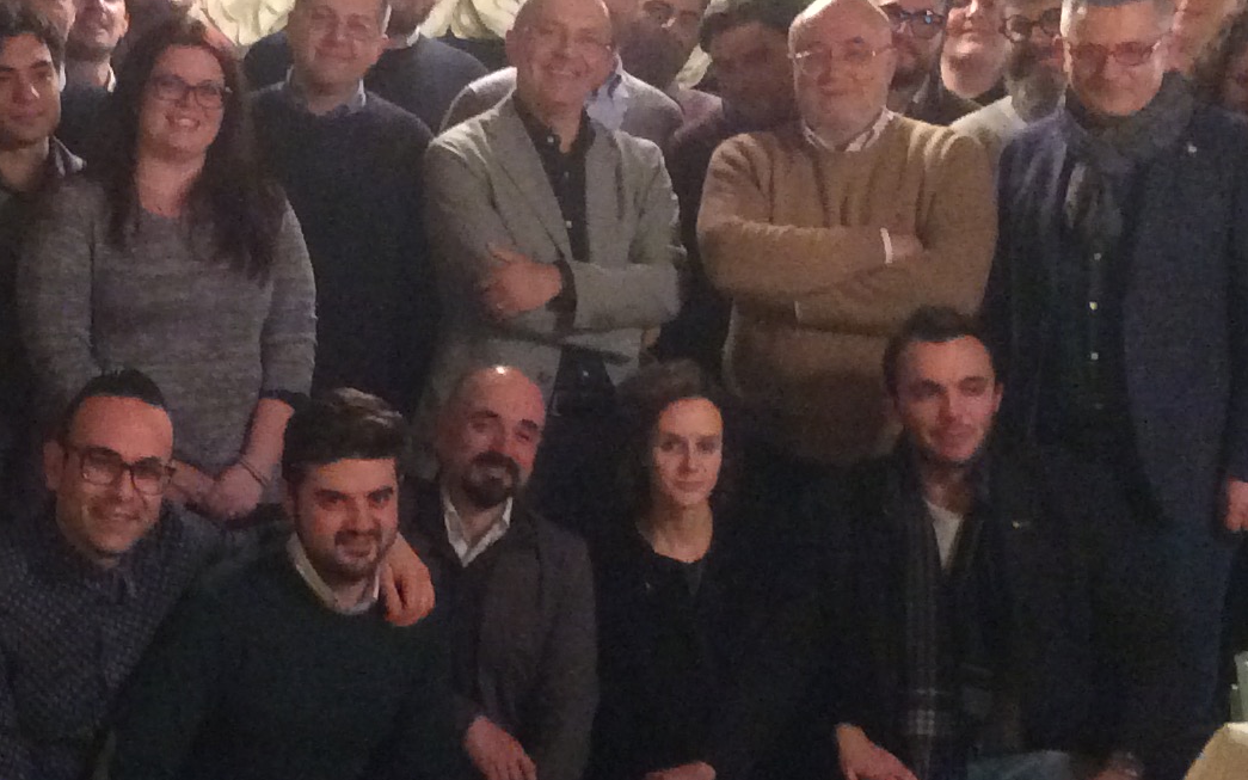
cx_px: 239
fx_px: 2857
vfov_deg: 15.5
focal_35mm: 84
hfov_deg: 24.2
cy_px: 444
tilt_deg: -8.0
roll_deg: -0.1
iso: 400
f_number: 2.4
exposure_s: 1/15
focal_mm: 3.3
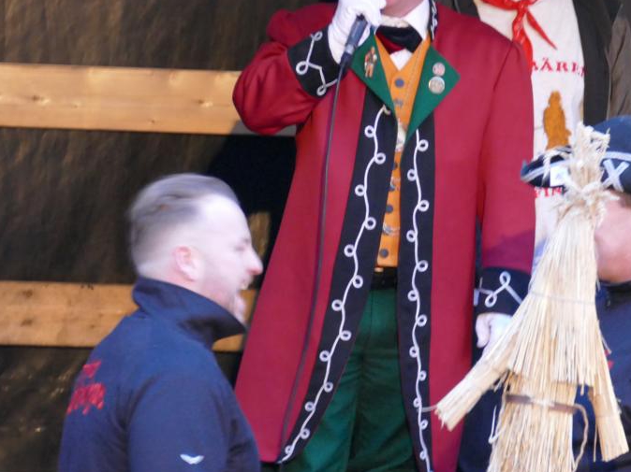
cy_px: 230
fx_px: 5722
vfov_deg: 4.7
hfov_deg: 6.3
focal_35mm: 314
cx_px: 401
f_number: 4
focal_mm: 69.6
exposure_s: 1/8
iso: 1600
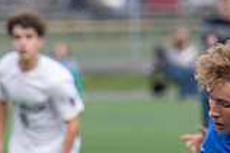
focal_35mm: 1408
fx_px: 8986
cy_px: 168
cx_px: 64
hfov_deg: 1.5
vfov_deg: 1.0
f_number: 5.6
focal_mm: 270
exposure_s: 1/1000
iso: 1100
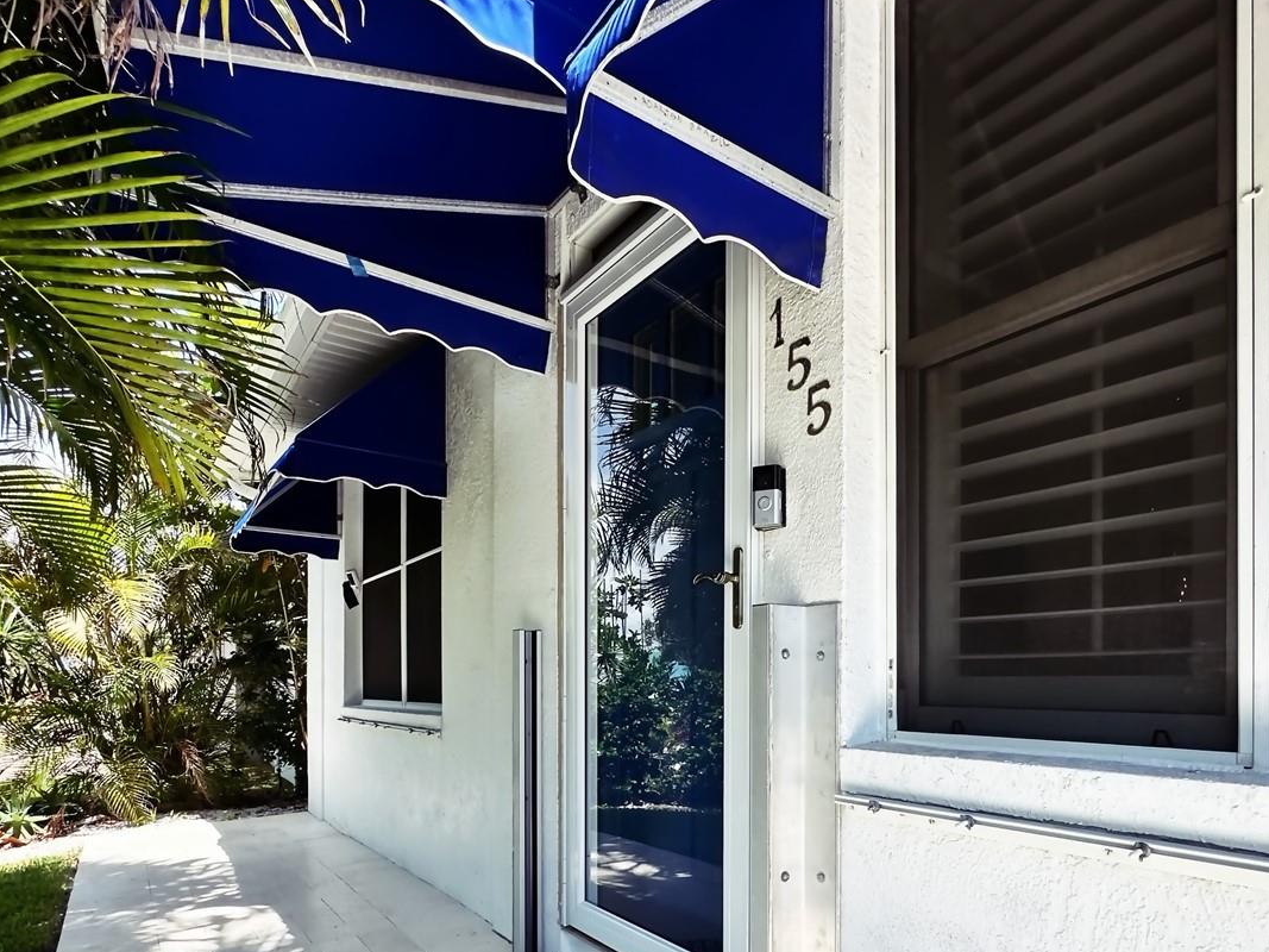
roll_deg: -0.5
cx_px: 664
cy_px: 684
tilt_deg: +0.7
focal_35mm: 21
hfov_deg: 78.9
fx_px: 770
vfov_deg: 60.8
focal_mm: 2.22
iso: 40
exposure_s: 1/553
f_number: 2.2
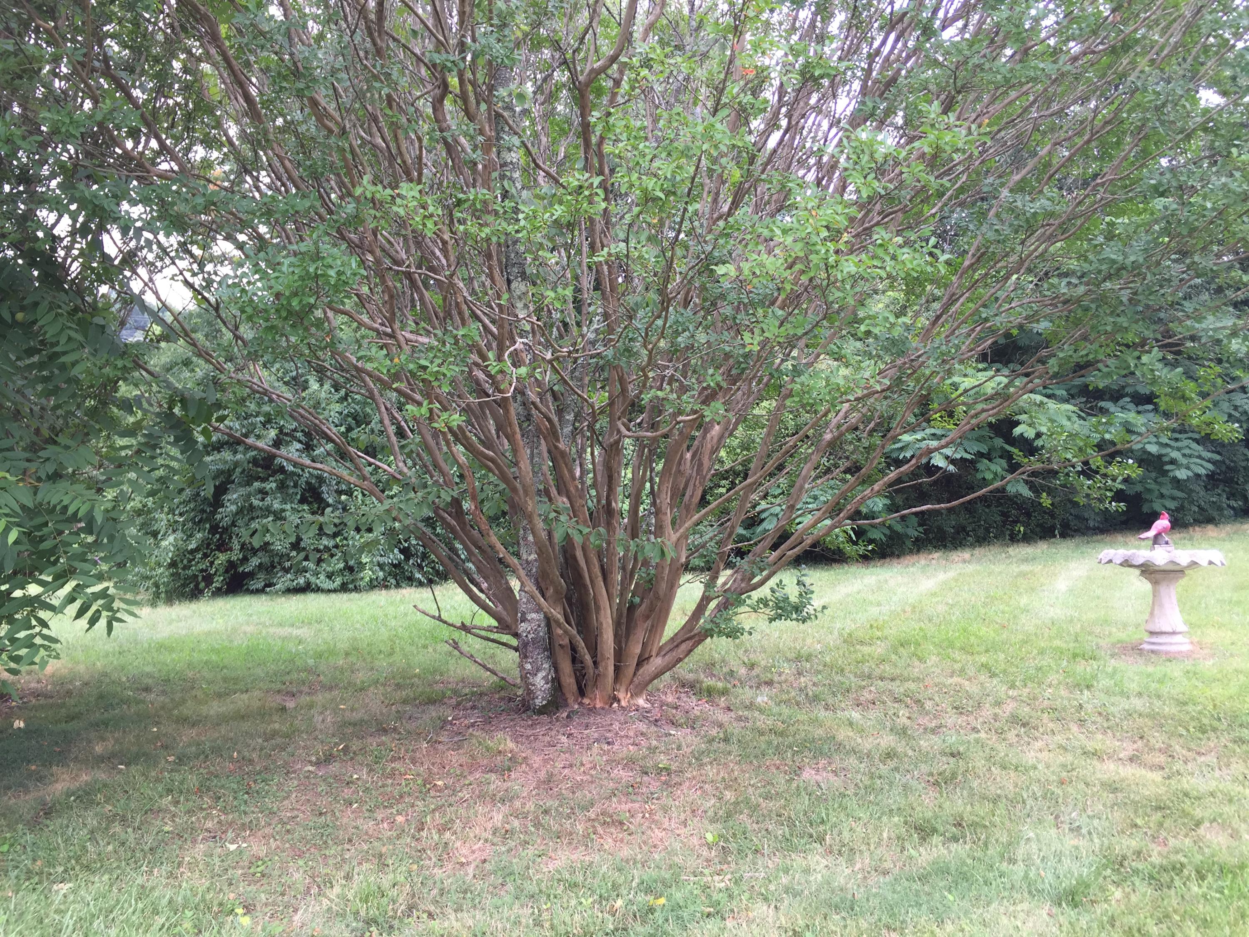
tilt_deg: -5.7
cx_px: 624
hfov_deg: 61.7
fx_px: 1046
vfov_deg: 48.2
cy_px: 468
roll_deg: -3.6
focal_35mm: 29
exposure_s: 1/161
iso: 32
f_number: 2.2
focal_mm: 4.15
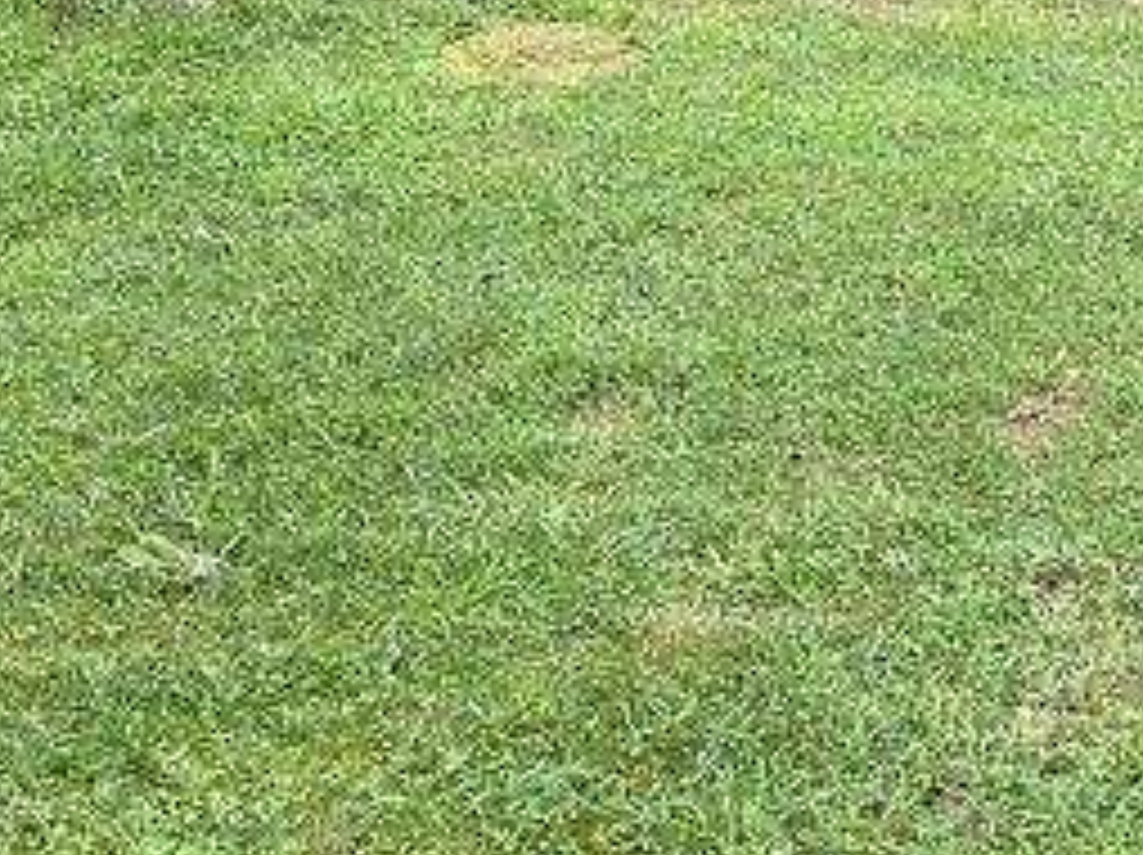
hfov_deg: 23.0
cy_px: -18
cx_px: 1107
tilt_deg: -21.2
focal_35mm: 82
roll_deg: -1.5
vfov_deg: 17.5
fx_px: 2705
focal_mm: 5.1
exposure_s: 1/334
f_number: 1.6
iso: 50
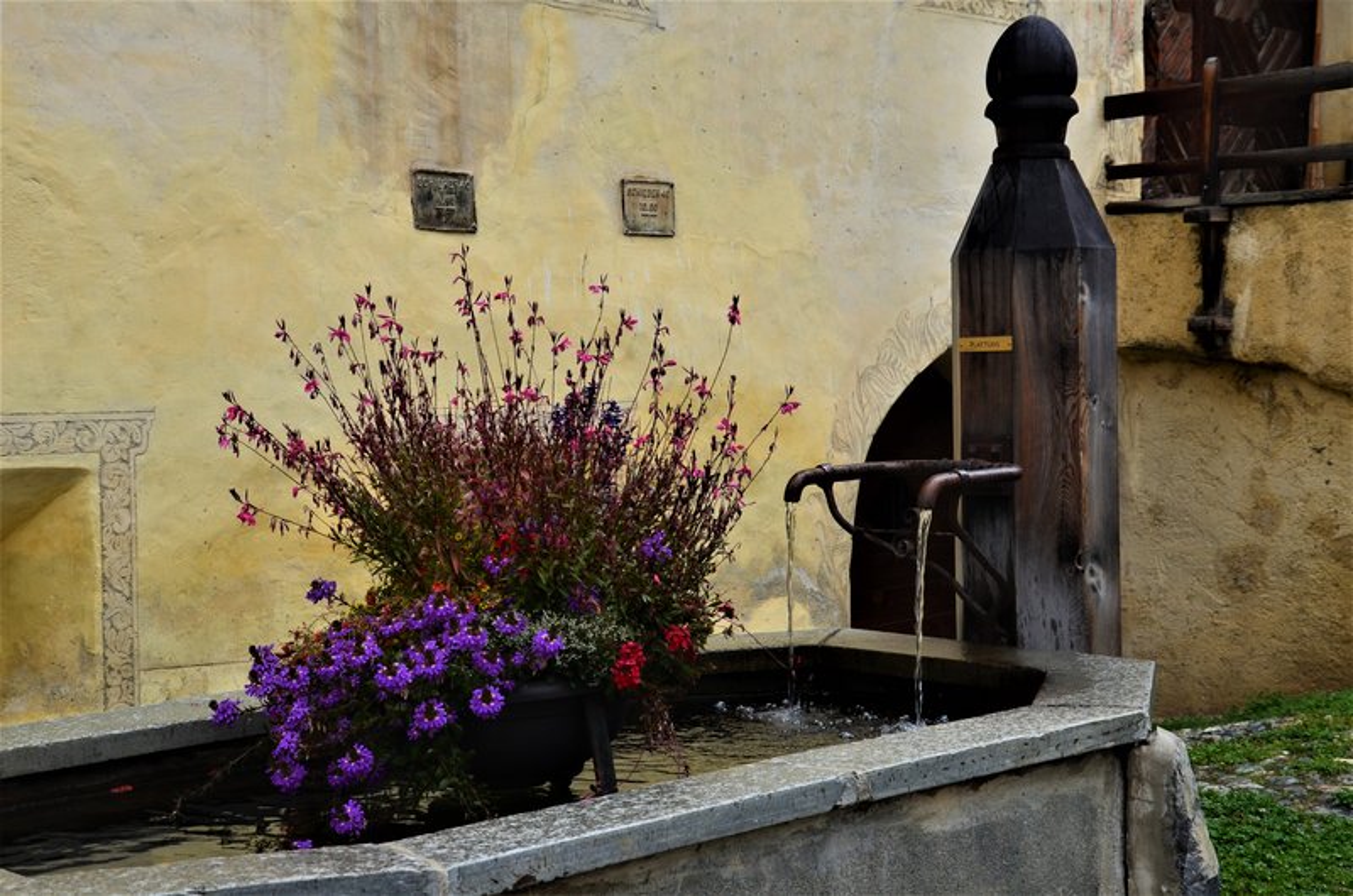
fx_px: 2138
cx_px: 676
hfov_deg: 35.1
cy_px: 448
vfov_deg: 23.7
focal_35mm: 57
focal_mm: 38
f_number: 9
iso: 320
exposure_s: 1/100
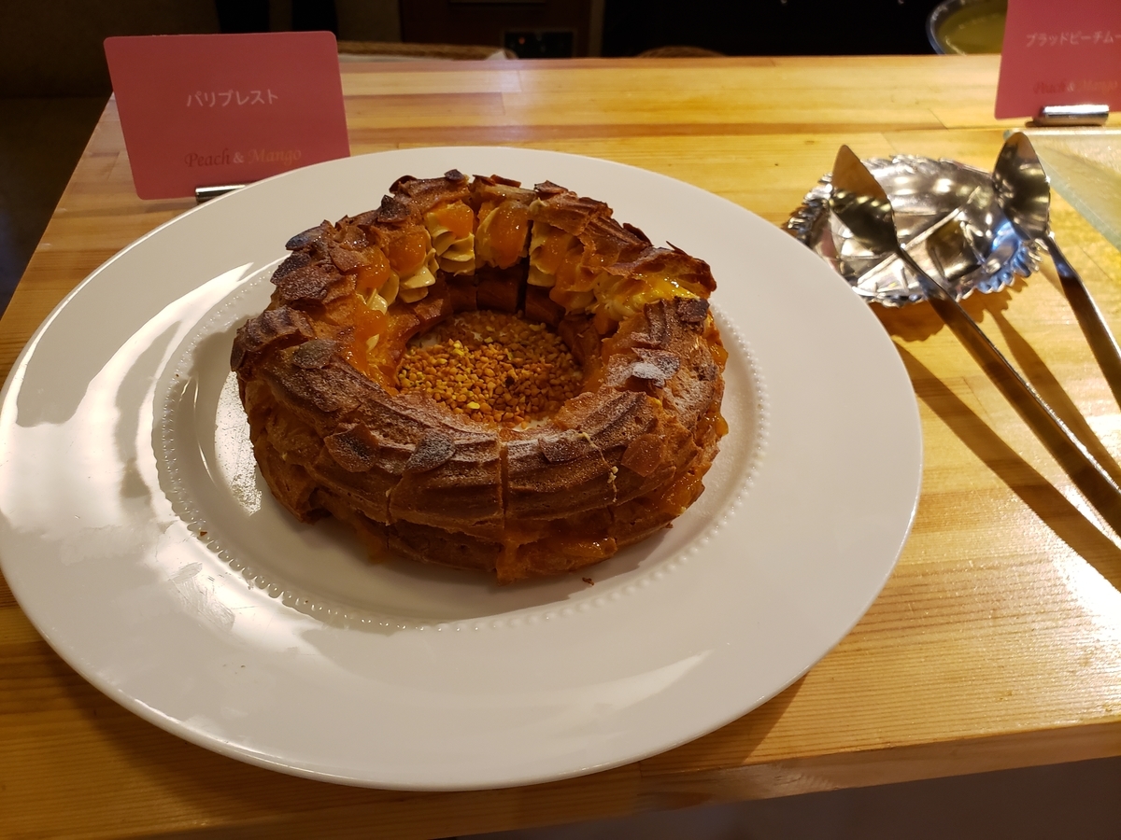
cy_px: 420
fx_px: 842
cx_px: 560
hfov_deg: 67.3
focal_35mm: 26
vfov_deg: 53.1
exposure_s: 1/60
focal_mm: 4.3
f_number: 2.4
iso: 200
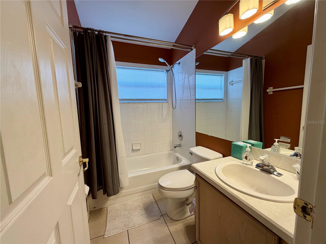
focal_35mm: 14
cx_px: 163
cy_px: 122
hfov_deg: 102.1
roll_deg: +2.0
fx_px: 132
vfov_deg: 85.7
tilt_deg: -6.8
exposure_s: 1/120
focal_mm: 2.22
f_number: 2.2
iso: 160
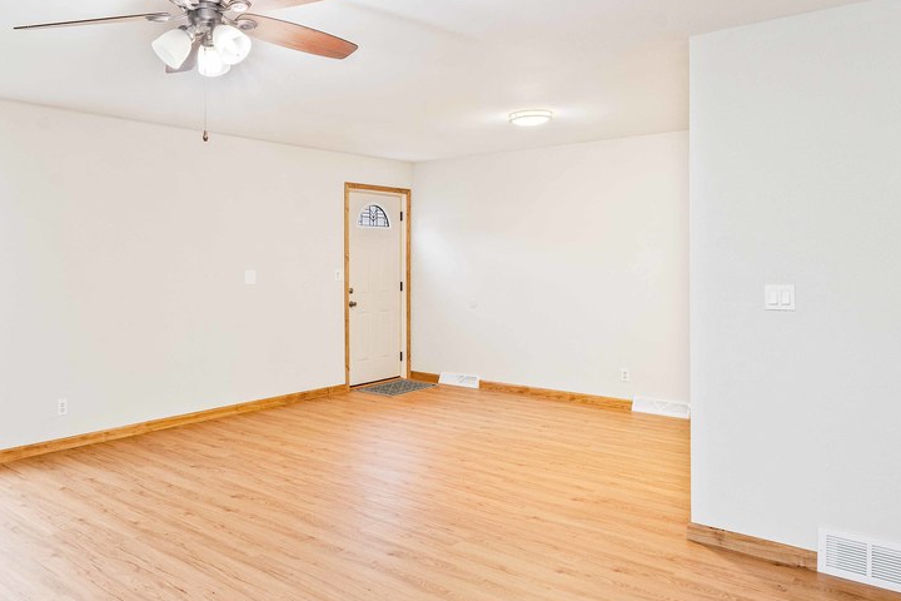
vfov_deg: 47.8
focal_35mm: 27
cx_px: 337
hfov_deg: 66.4
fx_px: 676
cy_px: 267
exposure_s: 1.6
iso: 320
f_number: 11
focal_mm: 12
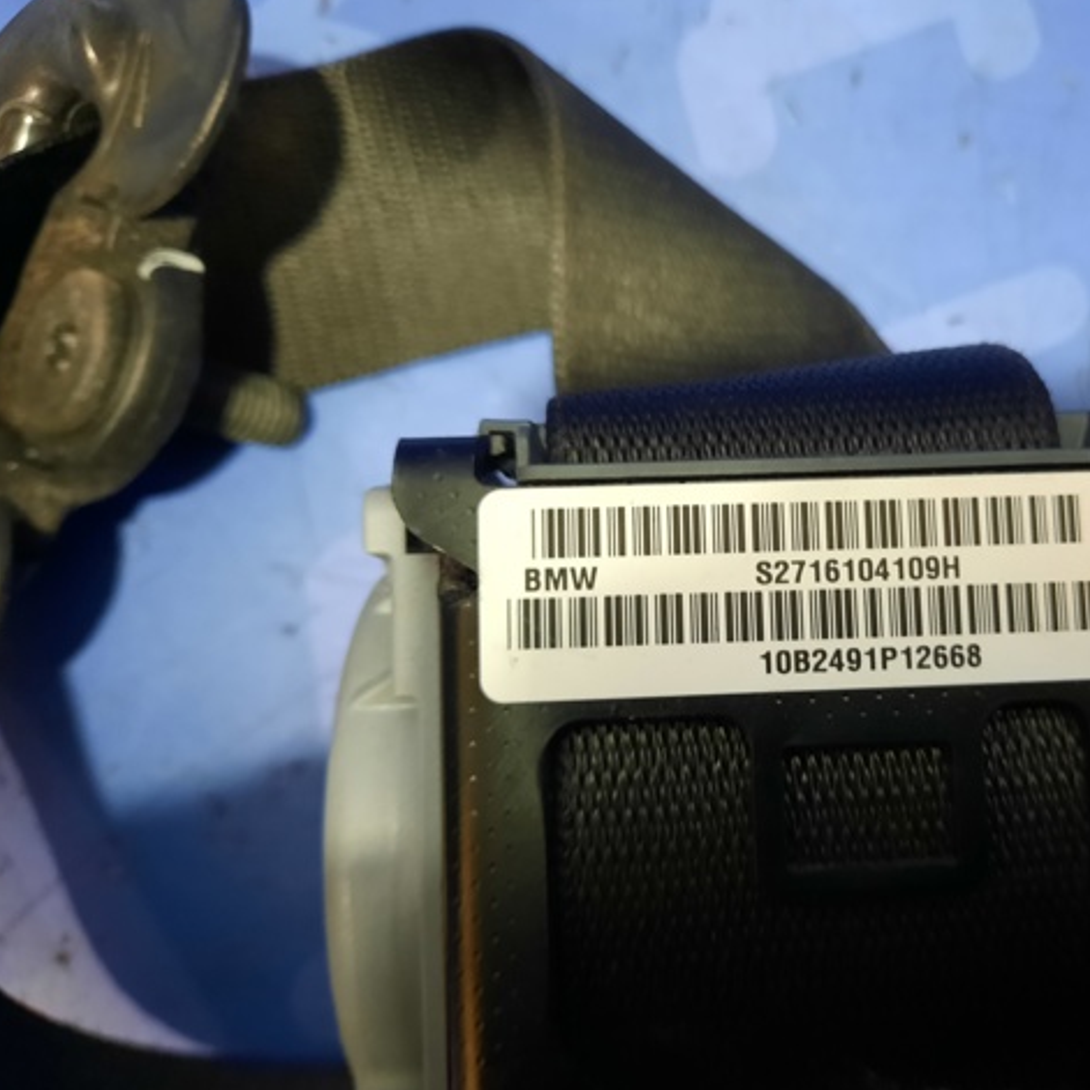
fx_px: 1069
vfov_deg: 54.0
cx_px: 729
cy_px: 544
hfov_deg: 53.0
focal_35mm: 30
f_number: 2
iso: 500
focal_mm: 4.6
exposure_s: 1/24
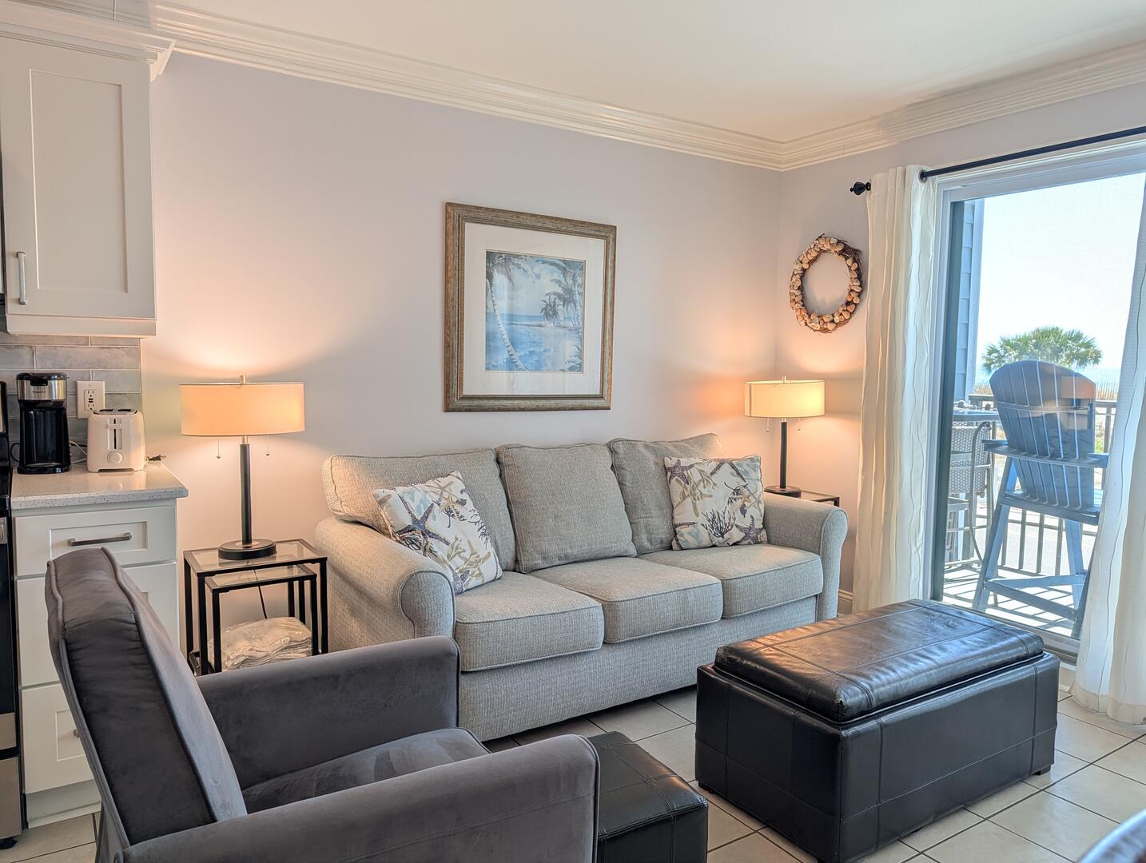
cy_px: 432
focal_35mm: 24
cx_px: 573
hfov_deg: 71.5
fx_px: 796
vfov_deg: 56.9
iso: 42
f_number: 1.68
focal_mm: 6.9
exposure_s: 1/267
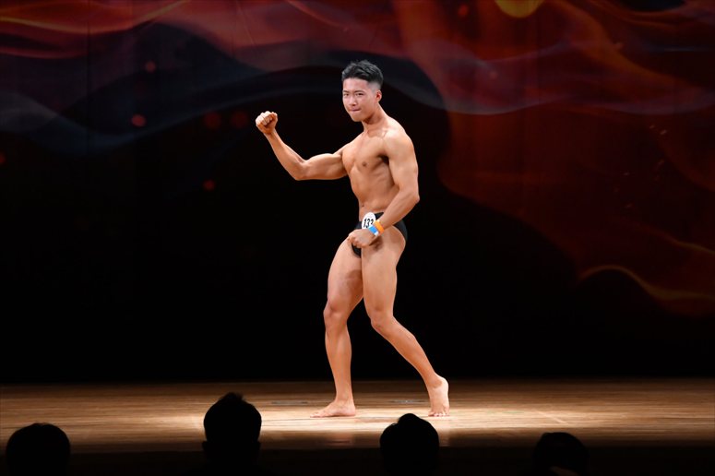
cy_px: 238
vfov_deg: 6.3
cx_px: 358
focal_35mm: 217
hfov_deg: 9.5
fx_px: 4308
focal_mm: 145
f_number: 5.6
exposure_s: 1/400
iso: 3200
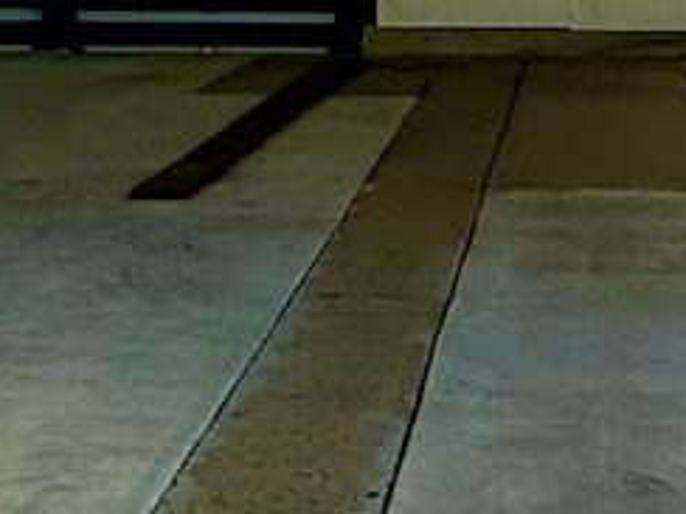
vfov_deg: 17.1
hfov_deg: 19.9
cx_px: 1004
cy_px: 386
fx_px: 1704
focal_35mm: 86
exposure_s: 1/2770
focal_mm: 2.22
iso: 50
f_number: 2.2
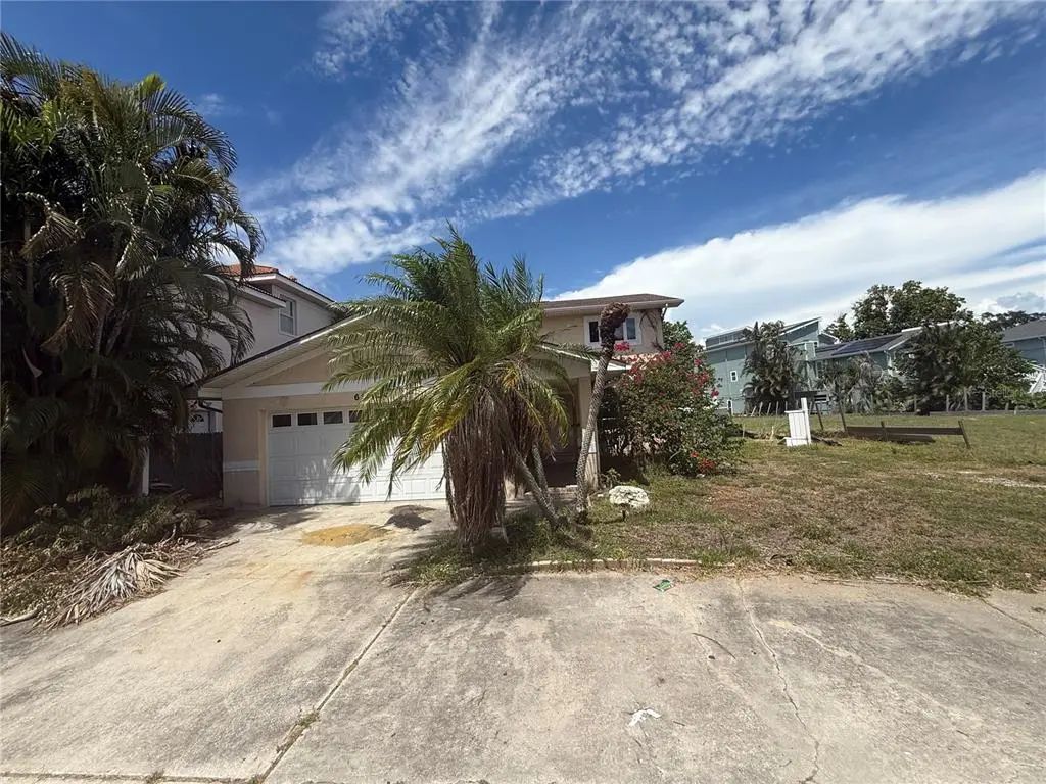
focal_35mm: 14
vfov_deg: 85.7
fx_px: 423
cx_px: 523
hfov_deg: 102.1
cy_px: 392
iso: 50
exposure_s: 1/2320
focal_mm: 2.22
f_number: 2.2
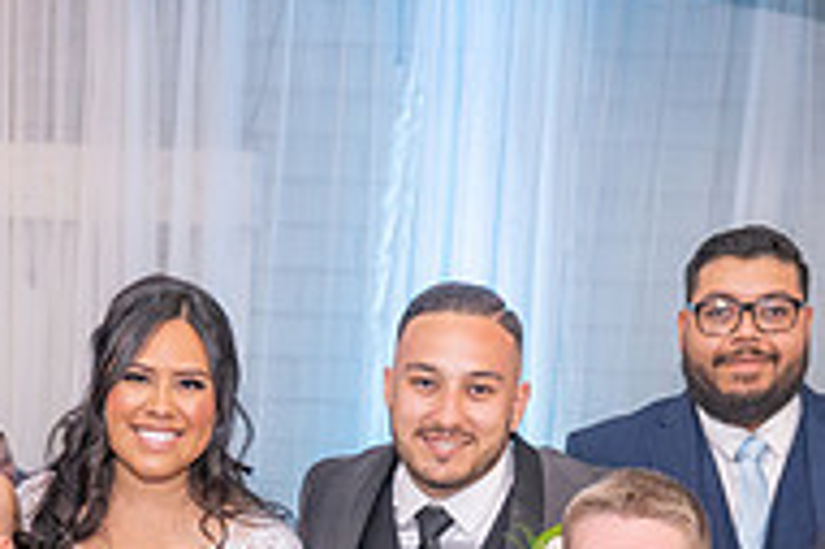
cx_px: 294
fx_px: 1671
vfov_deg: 17.3
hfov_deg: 27.6
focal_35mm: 73
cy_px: 746
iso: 1000
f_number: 3.2
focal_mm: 24
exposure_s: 1/160
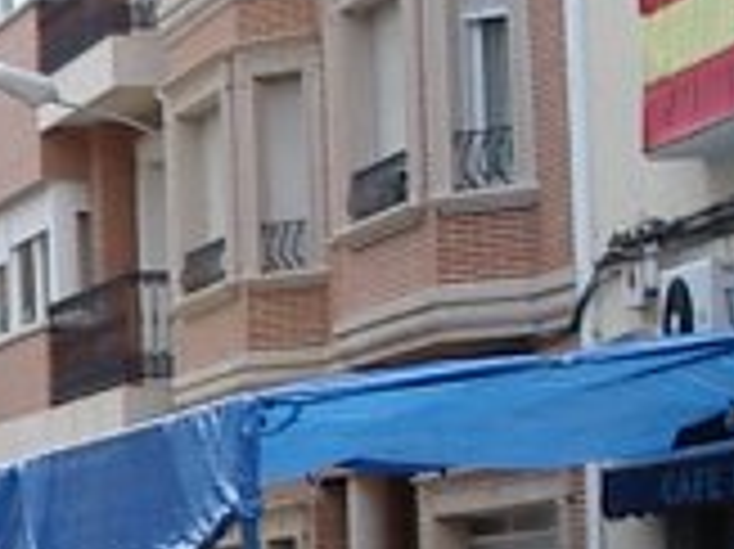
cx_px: -784
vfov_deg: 7.9
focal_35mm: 187
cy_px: 630
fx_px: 3962
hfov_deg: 9.8
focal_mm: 5.8
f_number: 4.8
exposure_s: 1/200
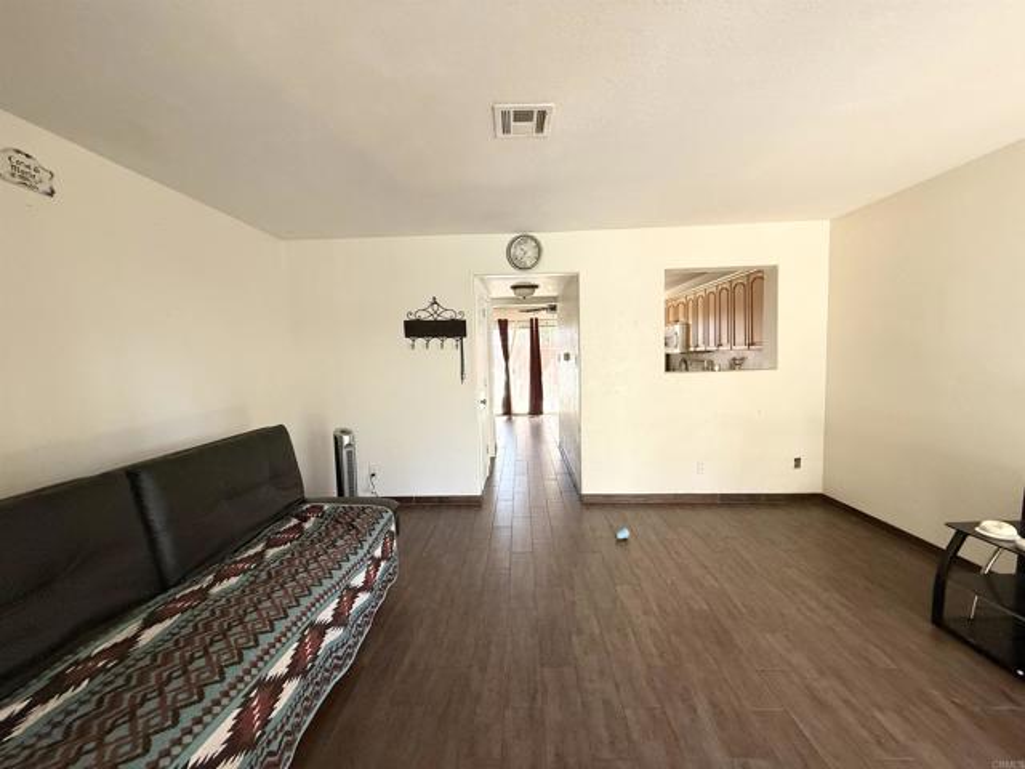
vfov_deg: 85.7
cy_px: 384
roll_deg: +1.5
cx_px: 512
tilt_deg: -3.1
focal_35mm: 14
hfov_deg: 102.1
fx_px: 415
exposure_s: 1/99
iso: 160
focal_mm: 2.22
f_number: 2.2
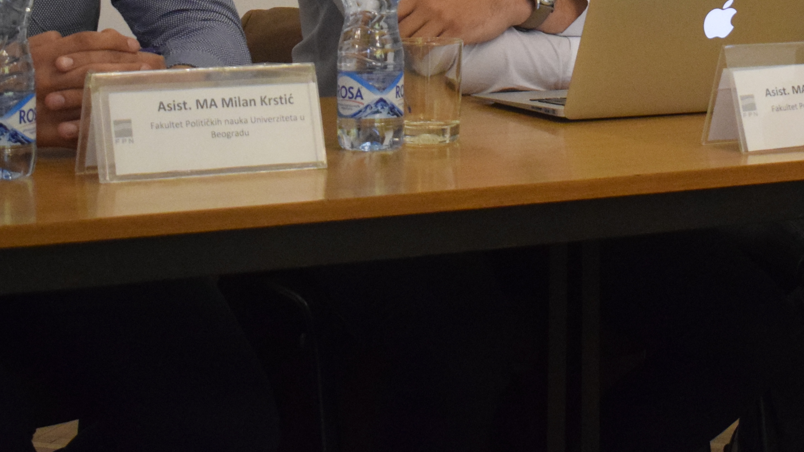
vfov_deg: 10.6
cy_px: -179
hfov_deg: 19.1
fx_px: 2367
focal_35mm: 111
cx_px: 650
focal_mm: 28
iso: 3200
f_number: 4.2
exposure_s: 1/200
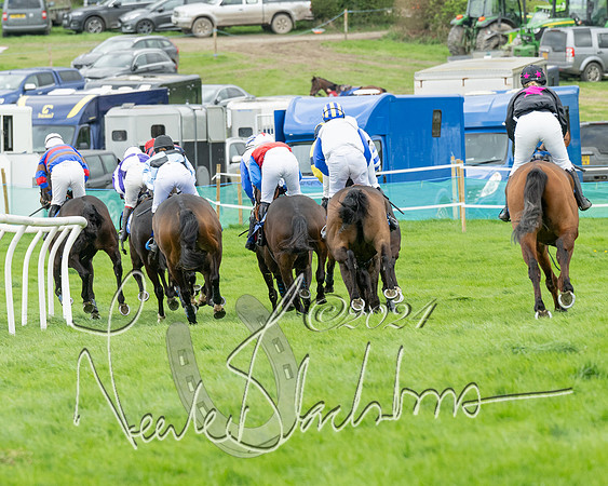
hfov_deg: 4.7
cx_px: 357
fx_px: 7417
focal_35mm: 412
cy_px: 272
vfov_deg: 3.8
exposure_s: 1/800
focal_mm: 200
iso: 400
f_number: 5
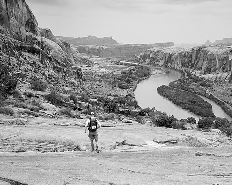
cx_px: 133
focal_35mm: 45
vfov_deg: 33.4
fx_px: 309
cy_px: 92
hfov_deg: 41.0
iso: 2000
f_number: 6.3
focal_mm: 38
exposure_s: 1/1000
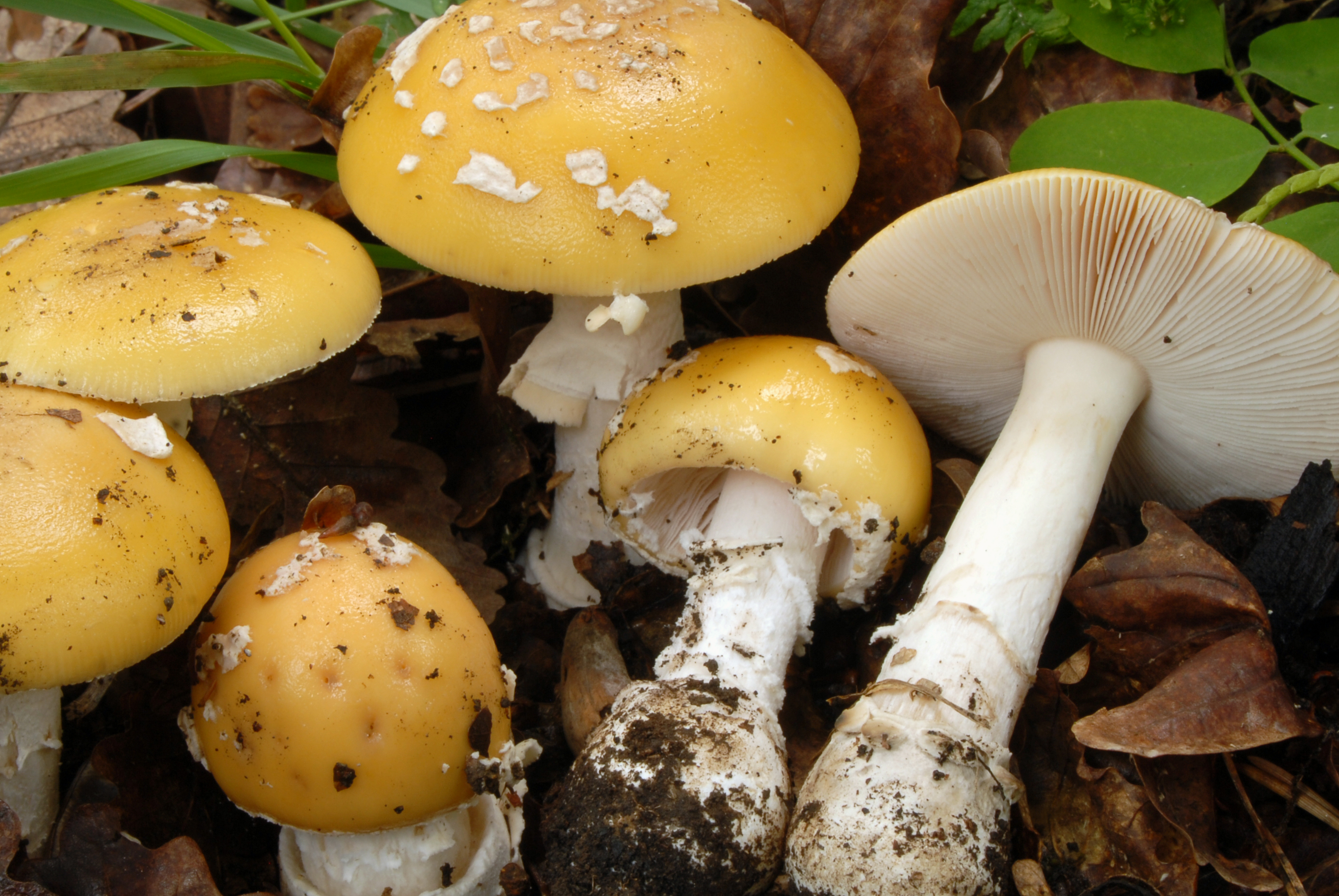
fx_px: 4022
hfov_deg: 18.9
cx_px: 557
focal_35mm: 108
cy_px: 451
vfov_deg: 12.7
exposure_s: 1/2.5
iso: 100
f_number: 18
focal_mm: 52
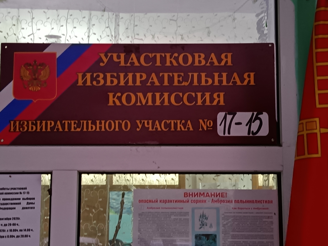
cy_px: 123
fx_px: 682
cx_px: 164
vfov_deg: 20.4
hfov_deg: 27.0
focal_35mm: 72
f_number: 1.75
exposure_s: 1/25
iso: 2804
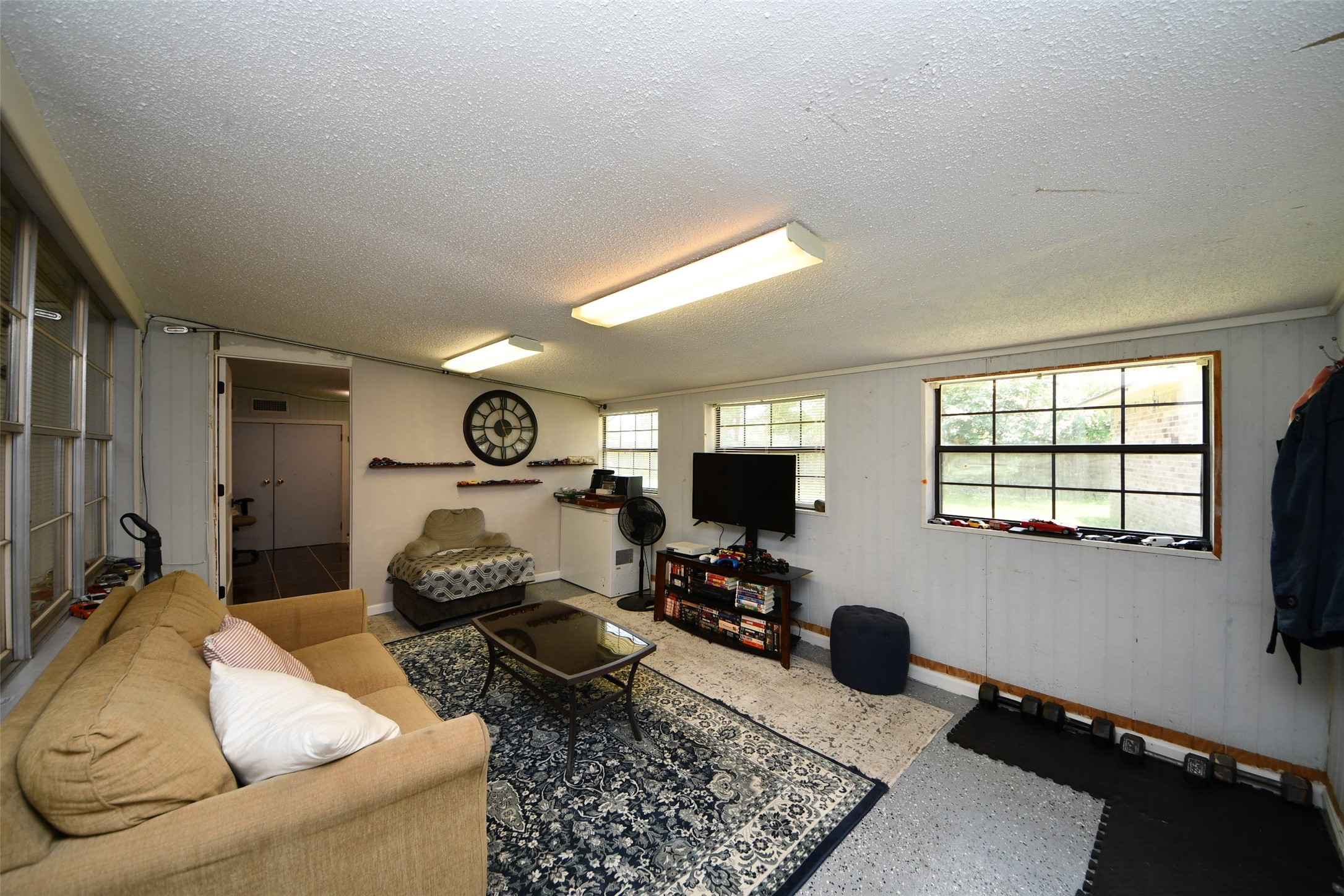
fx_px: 448
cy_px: 448
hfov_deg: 112.6
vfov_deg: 90.0
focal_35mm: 12
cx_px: 672
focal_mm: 8
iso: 320
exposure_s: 1/60
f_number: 4.5
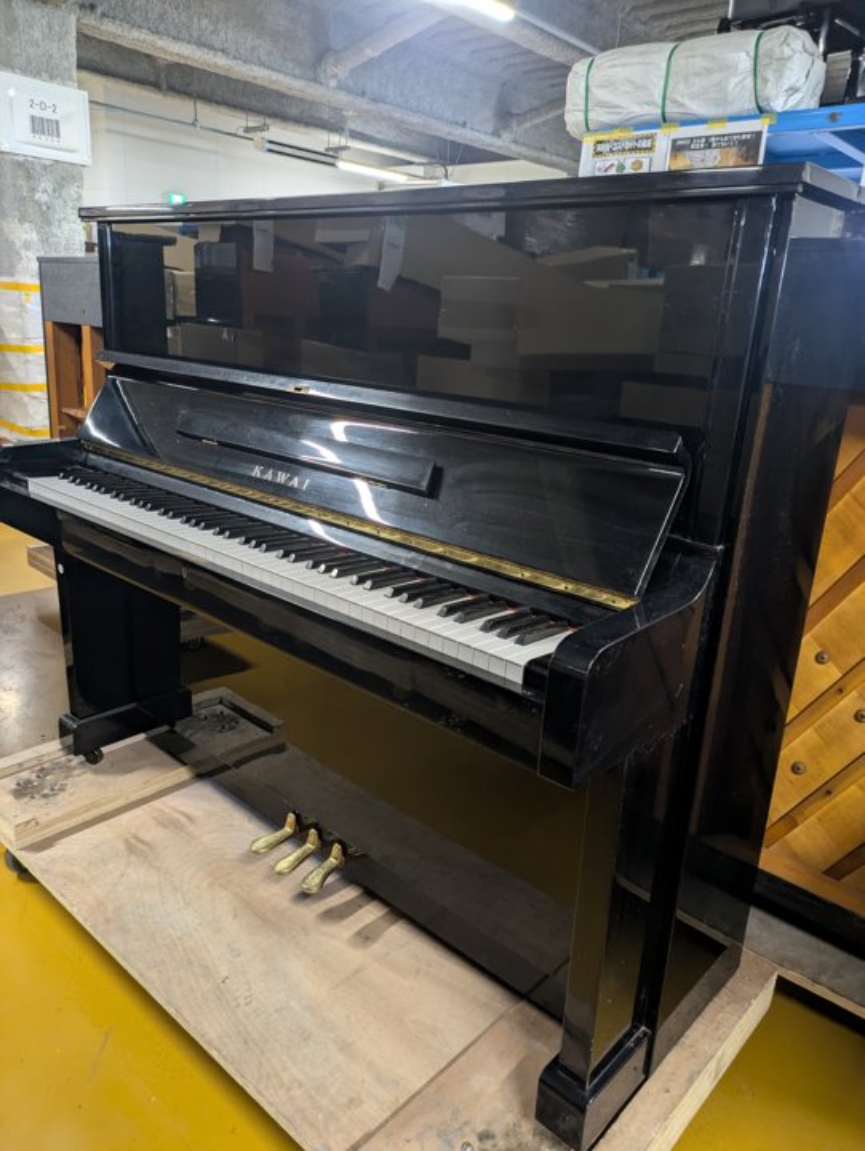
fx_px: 832
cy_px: 576
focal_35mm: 25
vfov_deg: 69.4
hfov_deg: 54.9
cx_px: 432
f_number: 1.89
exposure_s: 1/25
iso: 162
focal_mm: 5.43
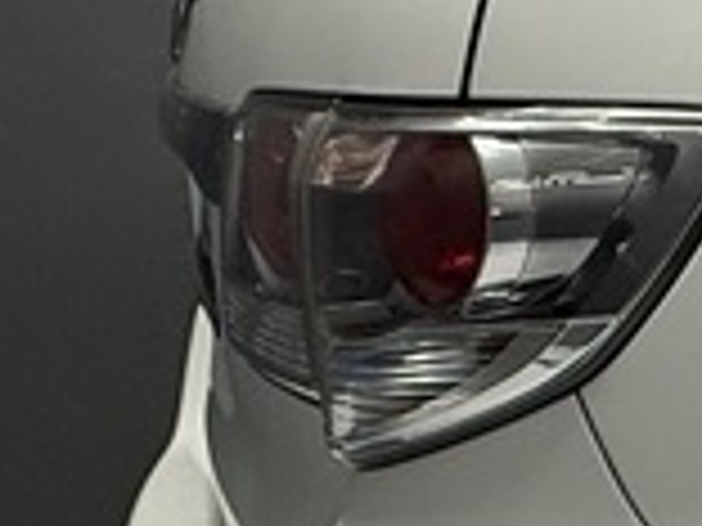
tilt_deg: -8.8
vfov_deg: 16.1
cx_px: 1328
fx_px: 1866
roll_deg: -0.4
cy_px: 265
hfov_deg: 16.9
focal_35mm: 92
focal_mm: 2.22
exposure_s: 1/100
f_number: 2.2
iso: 200
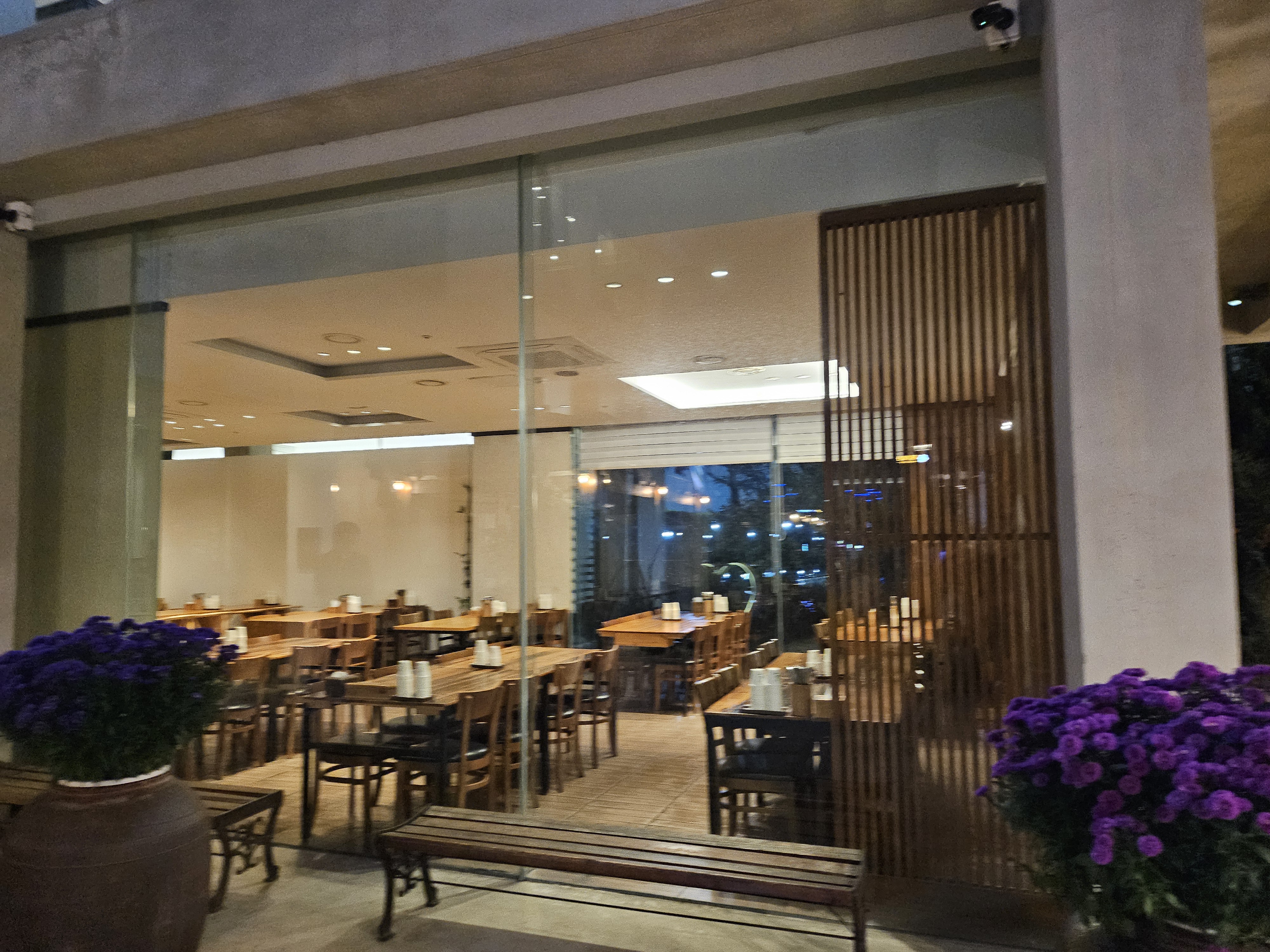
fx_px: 881
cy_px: 476
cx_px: 635
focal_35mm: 24
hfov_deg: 71.6
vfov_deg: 56.8
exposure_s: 1/30
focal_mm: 5
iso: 640
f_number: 1.8
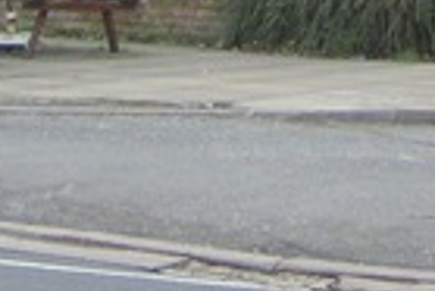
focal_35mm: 181
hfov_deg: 11.3
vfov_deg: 7.4
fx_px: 2189
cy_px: -239
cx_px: 279
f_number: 2.9
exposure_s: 1/125
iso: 100
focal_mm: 6.4
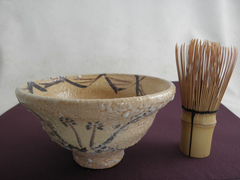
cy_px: 90
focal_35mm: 31
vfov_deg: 45.4
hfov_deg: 58.4
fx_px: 215
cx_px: 120
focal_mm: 5.52
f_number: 3
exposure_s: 1/20
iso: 125
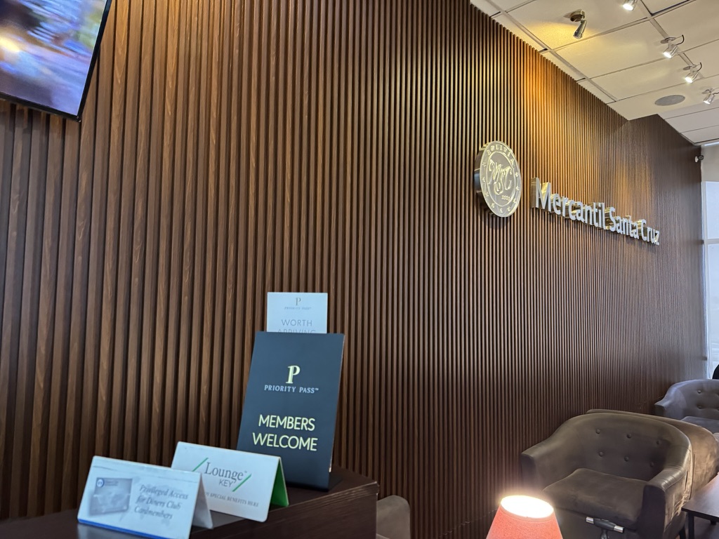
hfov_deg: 71.6
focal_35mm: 24
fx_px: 498
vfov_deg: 56.8
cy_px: 270
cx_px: 360
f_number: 1.78
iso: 640
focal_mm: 6.76
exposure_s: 1/33
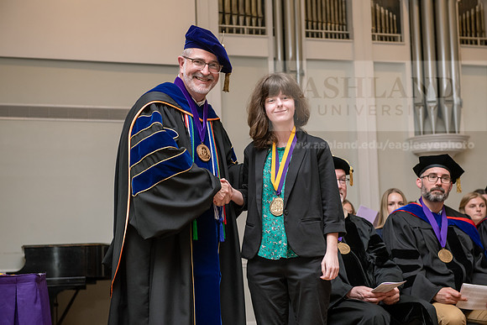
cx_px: 244
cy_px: 162
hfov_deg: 32.4
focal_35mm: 62
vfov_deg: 21.9
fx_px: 839
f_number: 4.5
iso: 1250
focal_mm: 62
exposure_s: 1/200
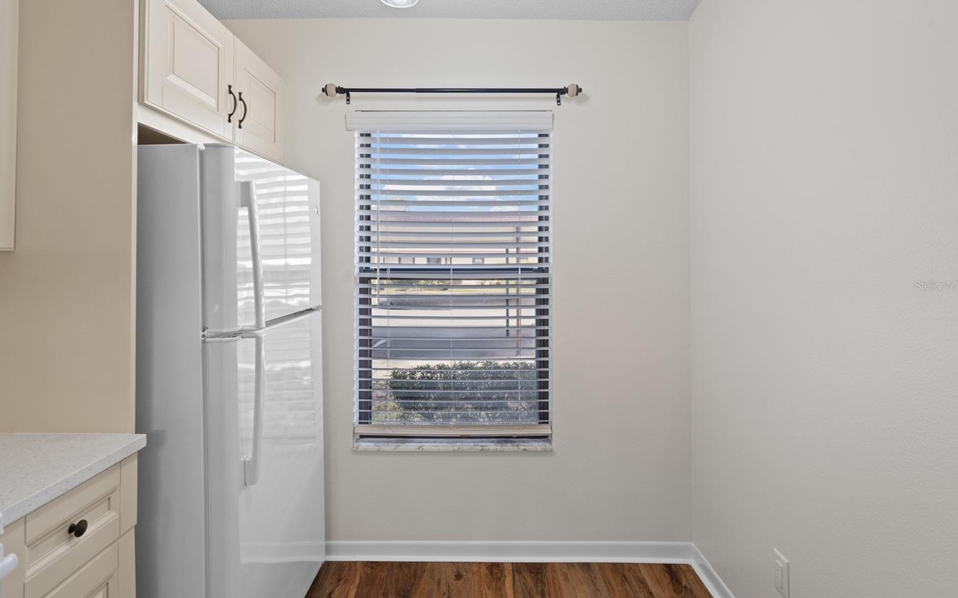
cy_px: 285
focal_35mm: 18
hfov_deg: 91.1
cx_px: 472
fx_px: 470
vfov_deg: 64.9
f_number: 8
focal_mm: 17
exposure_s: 1/2
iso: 320
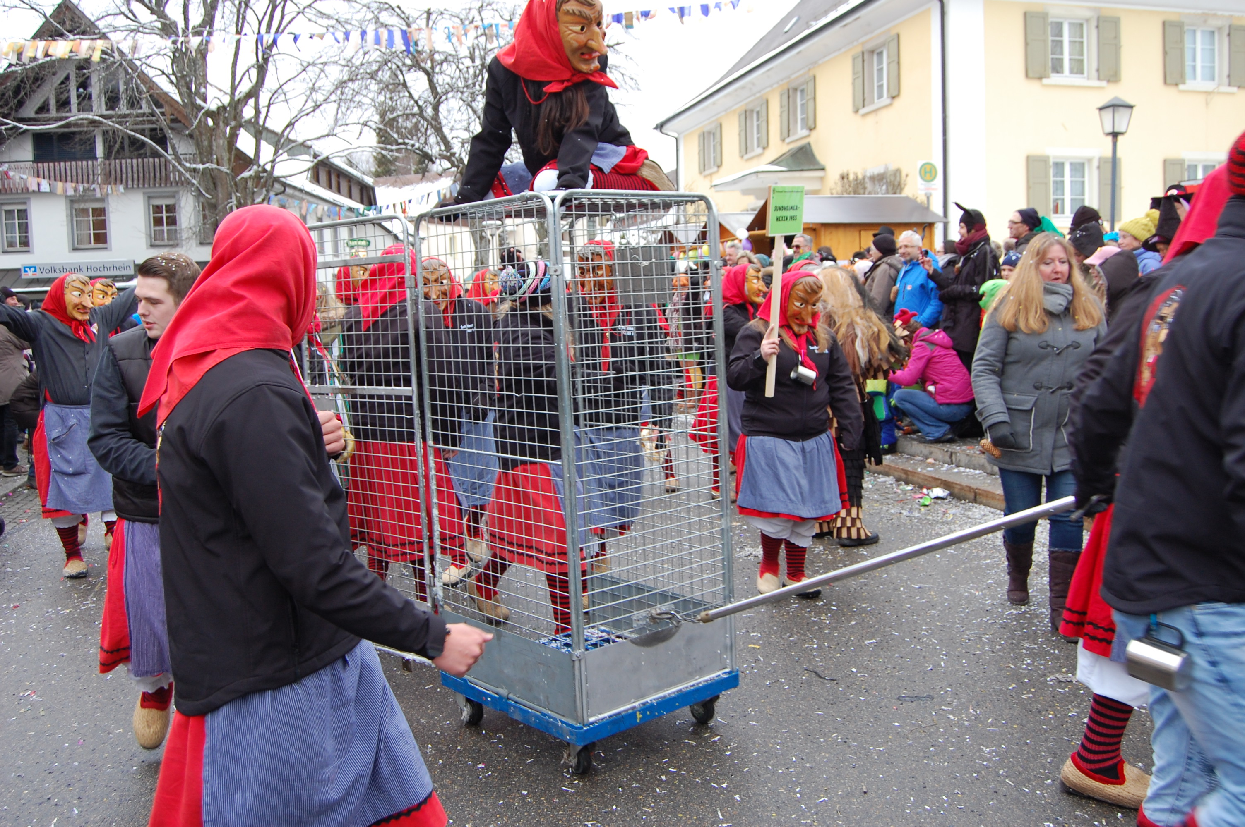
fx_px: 1140
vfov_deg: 39.9
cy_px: 414
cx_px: 622
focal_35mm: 33
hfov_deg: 57.3
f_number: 5
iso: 400
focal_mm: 22
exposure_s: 1/100
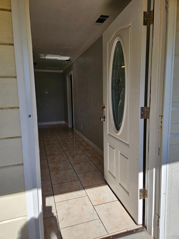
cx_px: 90
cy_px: 120
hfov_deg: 58.9
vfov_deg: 73.9
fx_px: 159
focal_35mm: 23
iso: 25
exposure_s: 1/1176
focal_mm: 5.4
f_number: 1.8
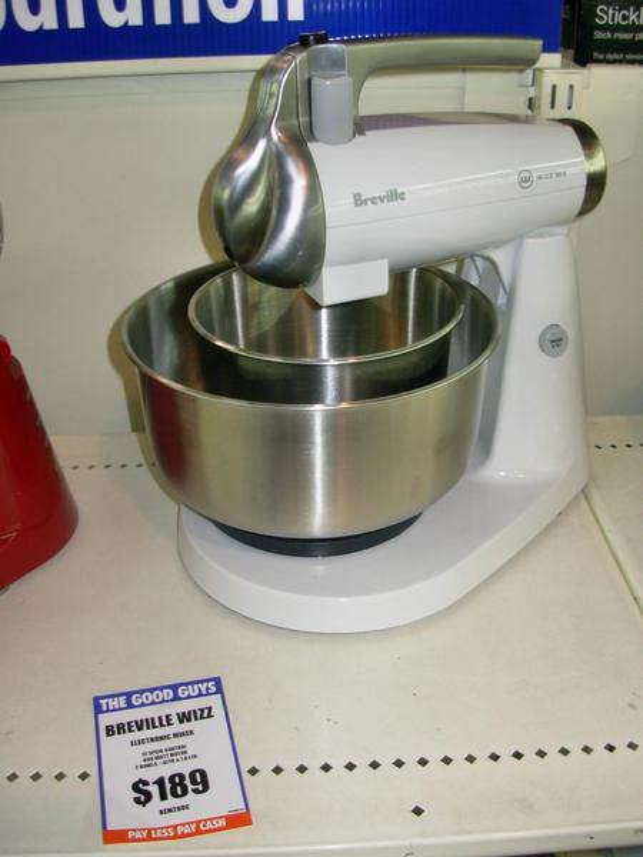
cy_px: 428
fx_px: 941
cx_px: 322
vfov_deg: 49.0
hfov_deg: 37.7
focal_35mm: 38
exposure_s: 1/32
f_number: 2.9
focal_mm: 6.3
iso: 50
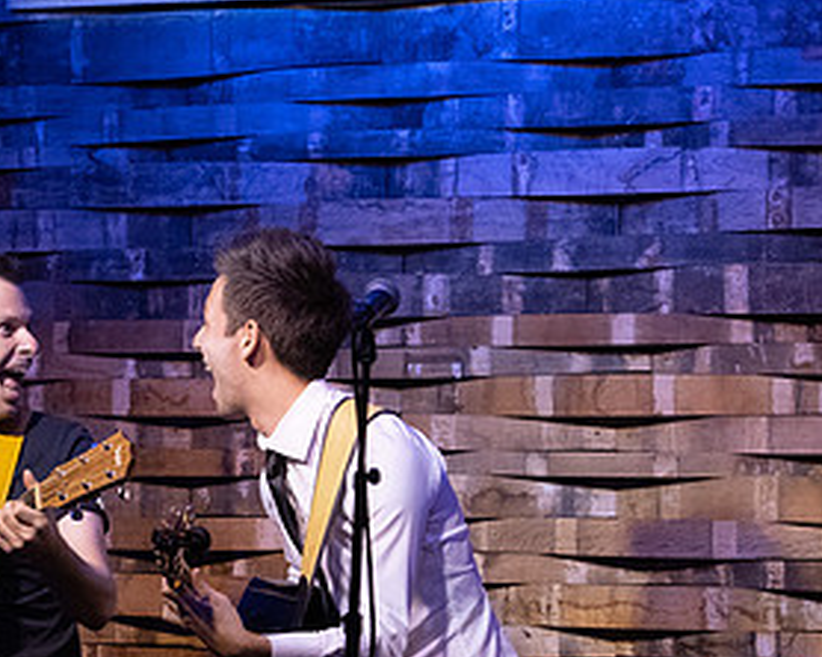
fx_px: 6199
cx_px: 171
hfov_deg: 7.6
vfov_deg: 6.1
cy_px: 419
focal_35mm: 255
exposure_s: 1/200
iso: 6400
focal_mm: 130
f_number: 6.3
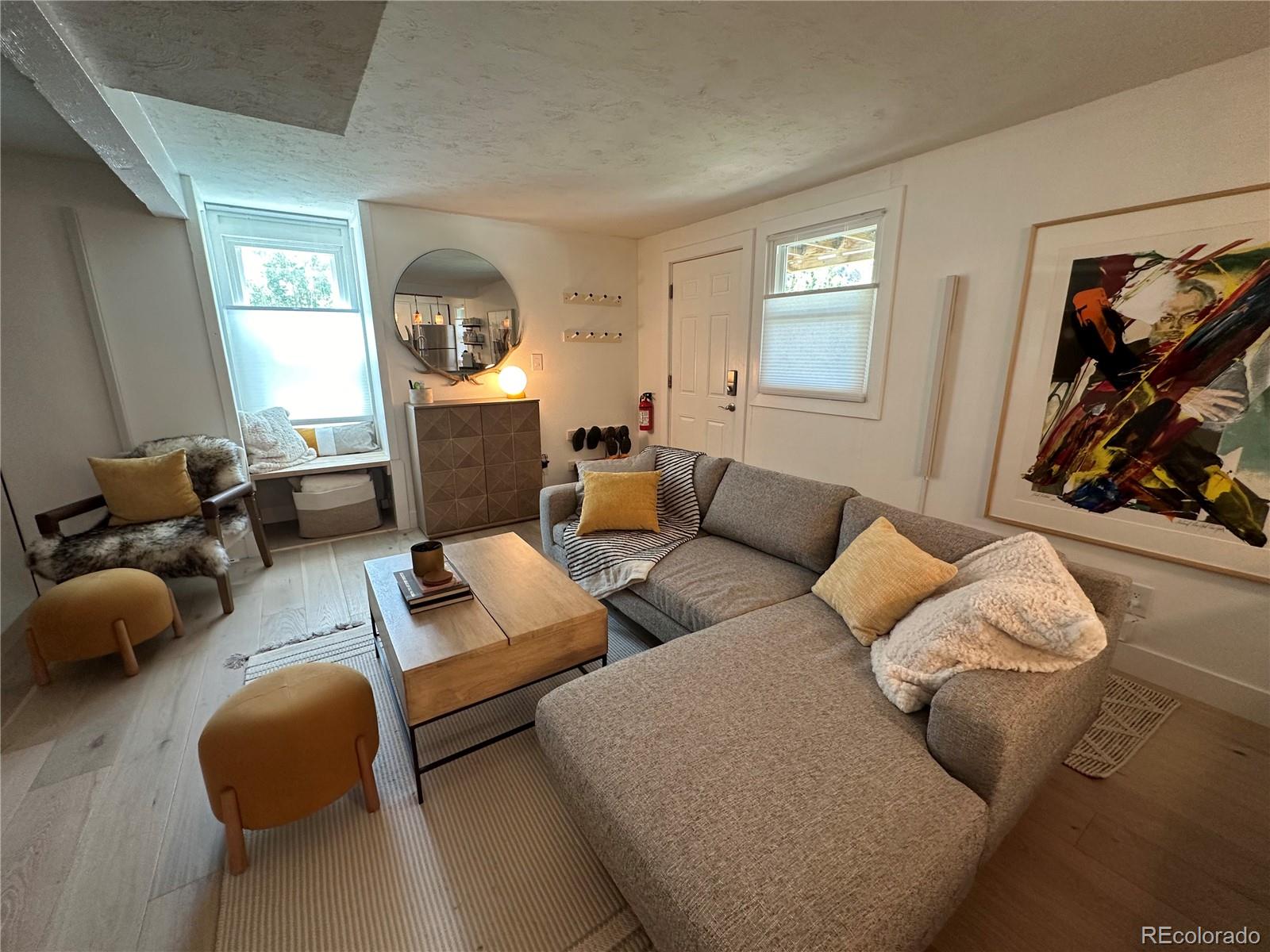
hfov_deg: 102.1
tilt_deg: -13.2
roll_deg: +0.0
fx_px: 514
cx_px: 635
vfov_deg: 85.7
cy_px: 476
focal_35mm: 14
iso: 160
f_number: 2.2
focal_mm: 2.22
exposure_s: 1/60
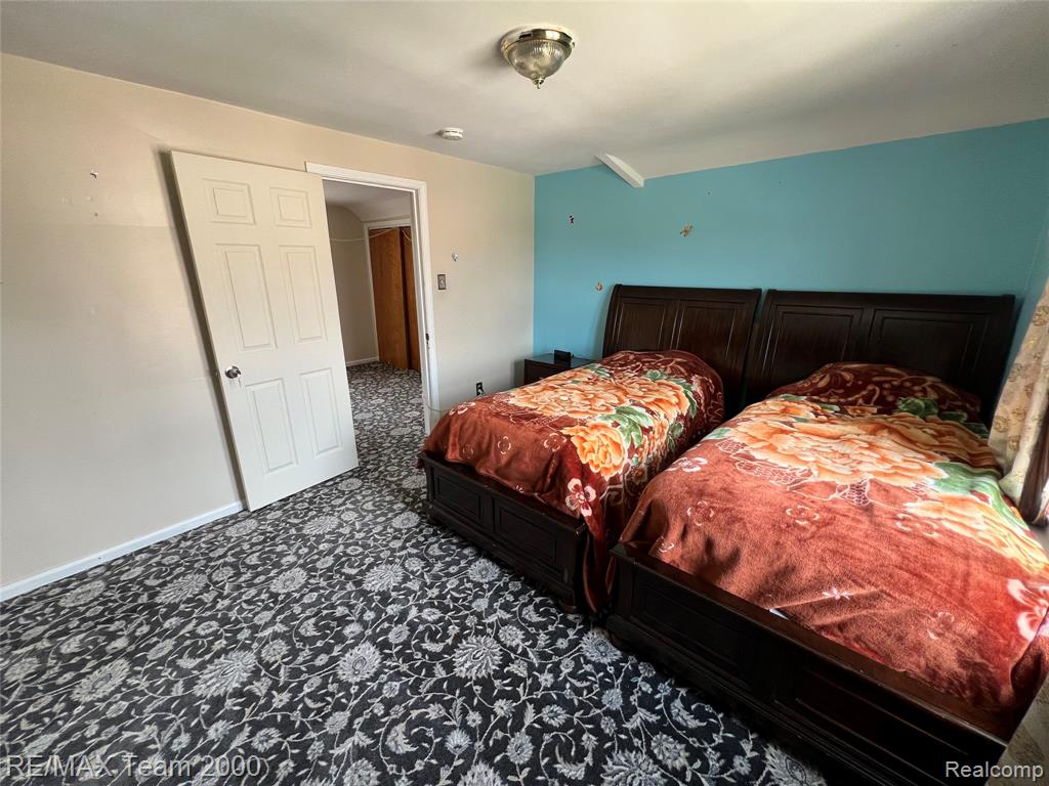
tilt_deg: -17.2
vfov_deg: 89.9
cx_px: 524
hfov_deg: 106.2
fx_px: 394
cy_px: 393
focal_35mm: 13
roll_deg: +0.2
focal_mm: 1.57
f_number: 1.8
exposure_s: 1/99
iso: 160
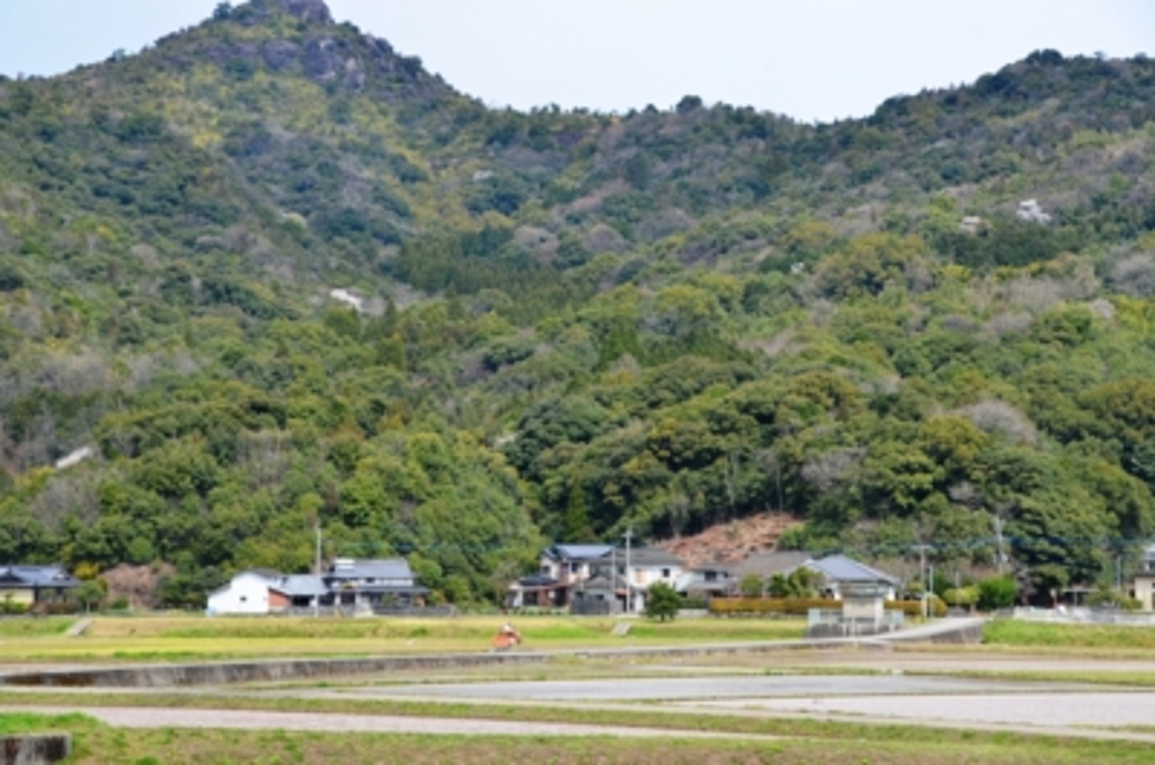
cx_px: 578
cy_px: 382
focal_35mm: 82
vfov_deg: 16.5
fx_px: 2642
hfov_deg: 24.7
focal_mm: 55
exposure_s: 1/250
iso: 125
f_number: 8
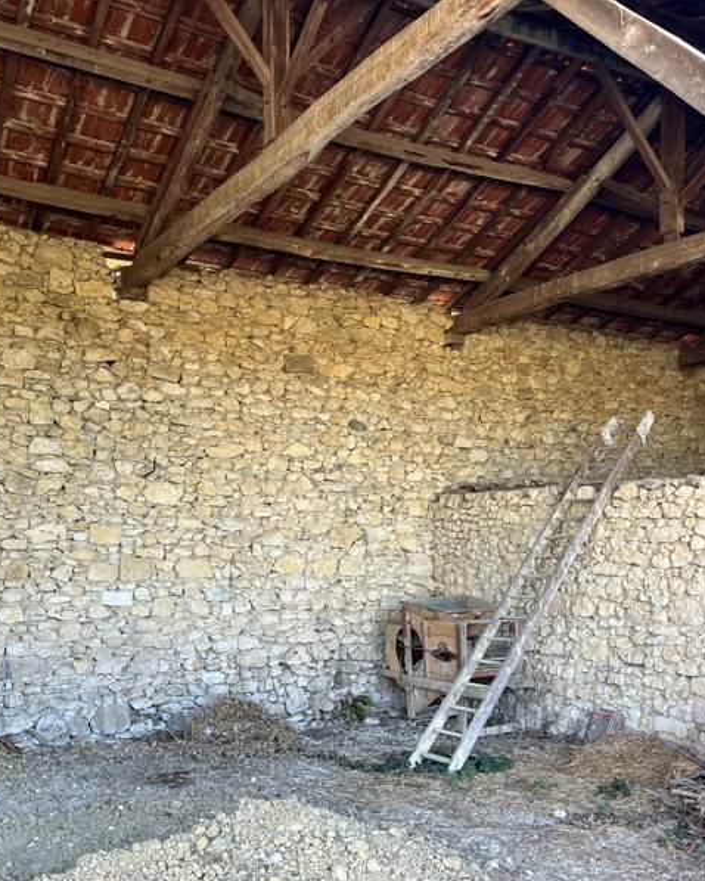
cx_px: 357
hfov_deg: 43.4
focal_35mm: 34
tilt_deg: +6.1
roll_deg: -0.4
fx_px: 886
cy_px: 441
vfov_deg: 52.8
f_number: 1.6
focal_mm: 5.1
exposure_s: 1/121
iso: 64
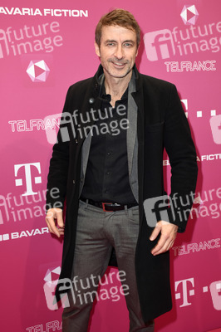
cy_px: 166
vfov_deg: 43.6
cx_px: 110
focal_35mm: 45
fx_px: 415
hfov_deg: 29.8
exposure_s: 1/160
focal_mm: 30
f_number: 6.3
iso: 500
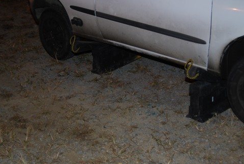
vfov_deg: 21.3
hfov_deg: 31.3
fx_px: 435
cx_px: 110
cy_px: 60
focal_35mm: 64
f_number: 4.5
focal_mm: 32
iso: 200
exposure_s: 1/60
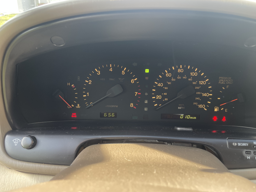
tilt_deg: -24.3
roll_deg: -0.8
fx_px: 200
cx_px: 125
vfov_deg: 51.4
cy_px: 97
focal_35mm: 27
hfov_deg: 65.3
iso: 64
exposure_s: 1/121
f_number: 1.6
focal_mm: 4.2
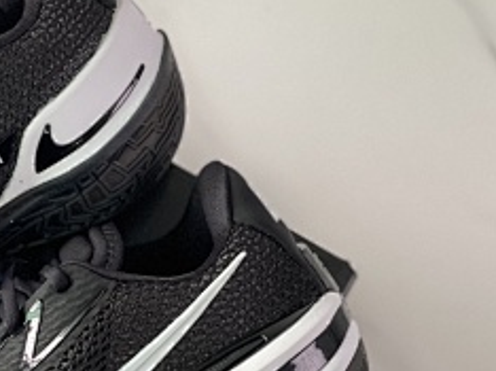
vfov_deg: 10.8
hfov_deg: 14.2
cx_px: -4
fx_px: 1961
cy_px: 294
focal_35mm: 137
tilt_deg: -77.0
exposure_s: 1/112
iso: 250
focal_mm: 7.5
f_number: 2.2
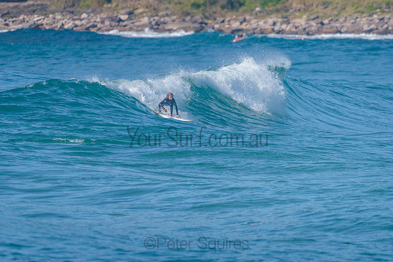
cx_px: 174
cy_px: 110
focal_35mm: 613
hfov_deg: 3.4
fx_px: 6691
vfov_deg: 2.2
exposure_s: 1/2000
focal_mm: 500
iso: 320
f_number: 5.6
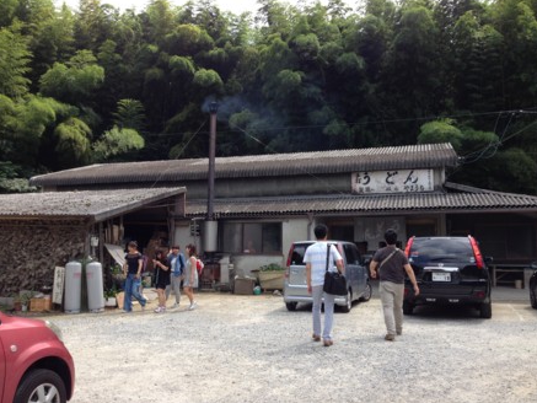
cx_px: 269
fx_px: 528
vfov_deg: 41.8
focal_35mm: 34
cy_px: 202
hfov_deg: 53.9
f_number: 2.4
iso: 50
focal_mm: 4.12
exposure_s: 1/630
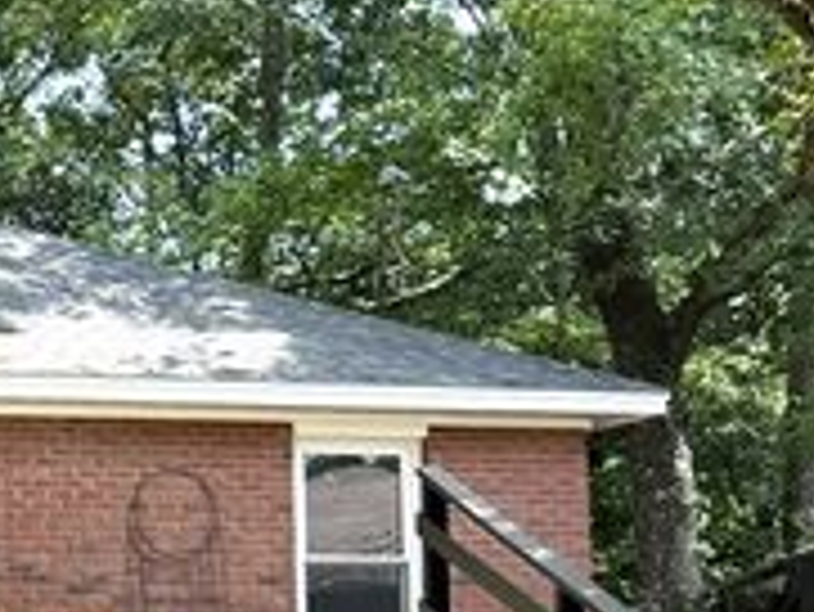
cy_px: 655
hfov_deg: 15.2
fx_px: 2918
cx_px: -198
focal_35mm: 124
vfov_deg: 11.8
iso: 100
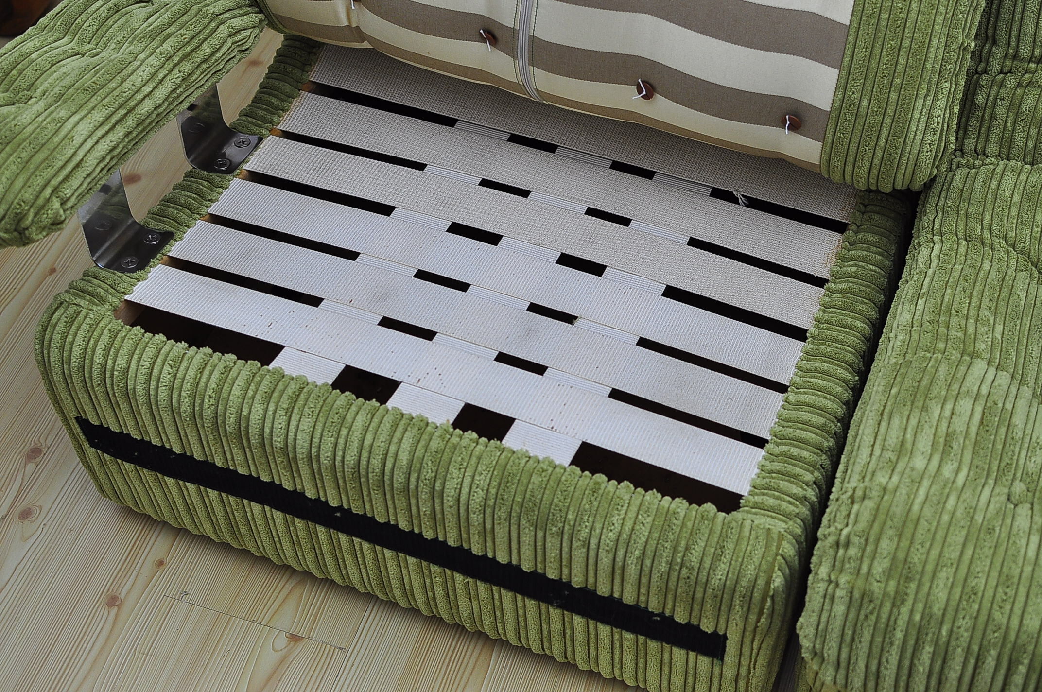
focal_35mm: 52
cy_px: 346
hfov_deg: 37.9
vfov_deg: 25.7
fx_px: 1518
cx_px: 521
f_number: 3.2
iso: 400
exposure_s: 1/160
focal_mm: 35
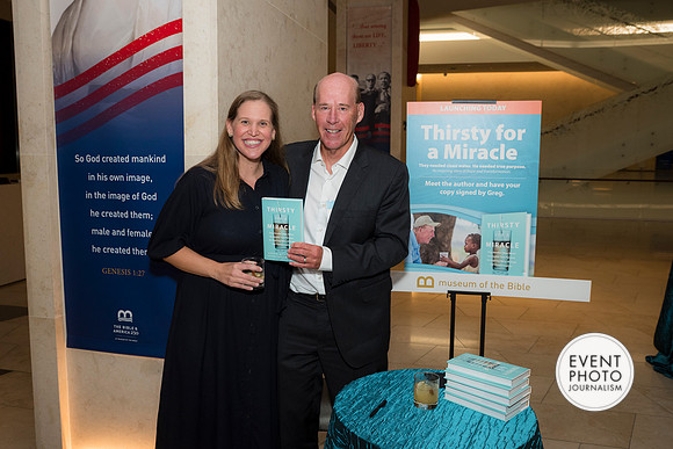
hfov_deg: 63.6
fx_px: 542
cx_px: 336
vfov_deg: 45.0
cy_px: 224
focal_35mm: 29
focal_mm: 29
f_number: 5.6
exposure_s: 1/125
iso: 800
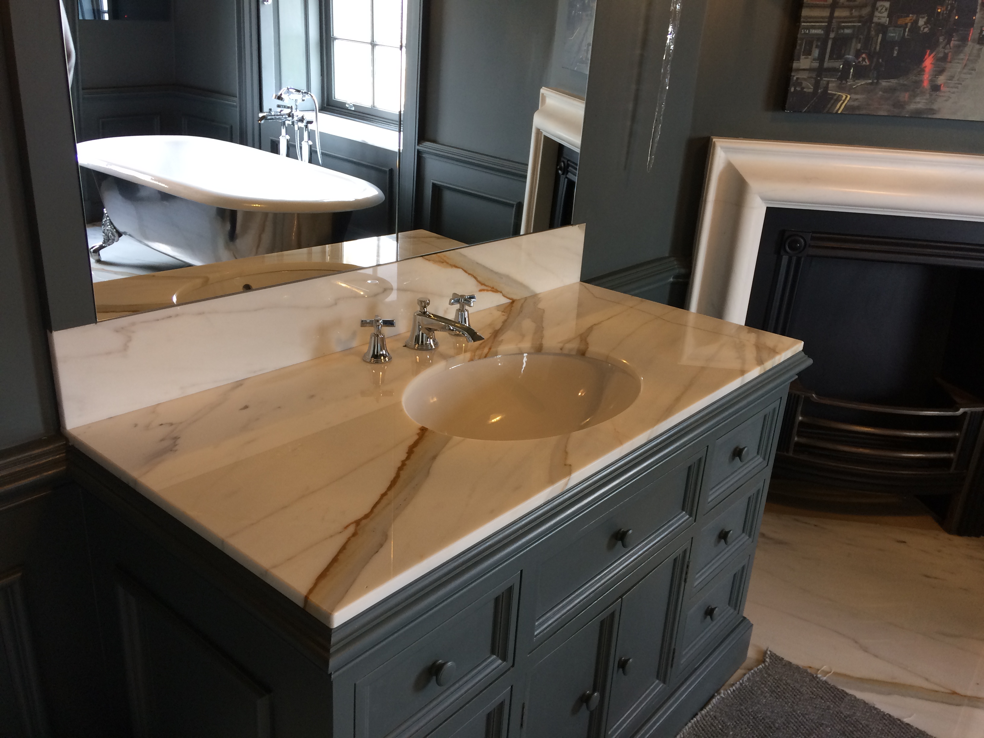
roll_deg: -1.8
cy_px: 369
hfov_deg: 61.7
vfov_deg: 48.2
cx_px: 492
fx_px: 824
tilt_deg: -23.5
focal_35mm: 29
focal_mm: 4.15
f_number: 2.2
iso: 100
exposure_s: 1/33
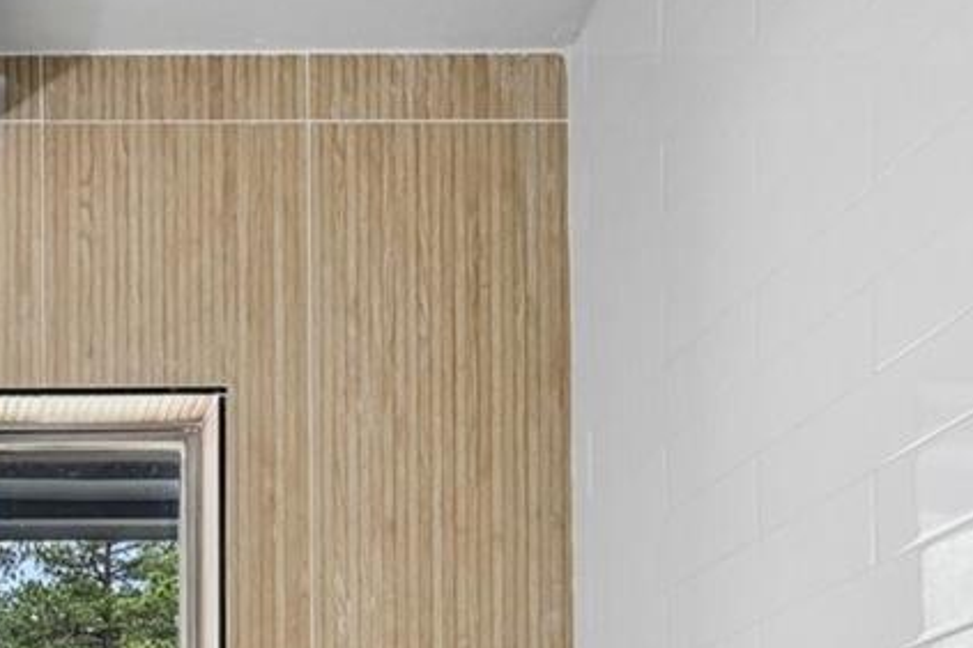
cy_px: 1013
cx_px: -131
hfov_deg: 32.4
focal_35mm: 53
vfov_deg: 21.0
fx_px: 1432
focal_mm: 14
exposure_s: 1/13
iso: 400
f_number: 10
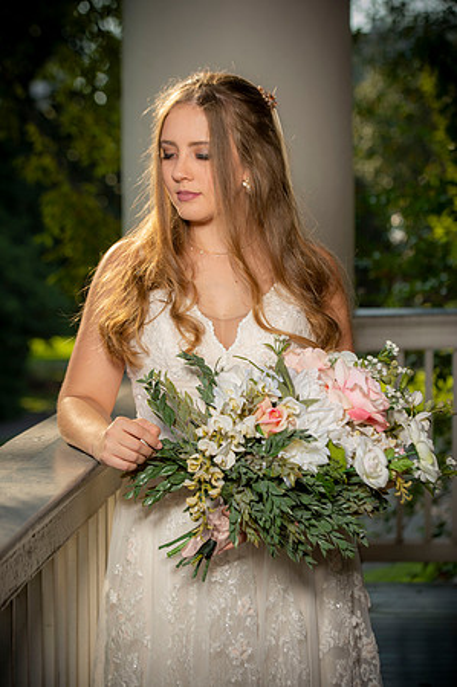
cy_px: 344
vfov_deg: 21.5
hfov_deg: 14.4
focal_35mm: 95
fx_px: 1813
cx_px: 228
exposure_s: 1/250
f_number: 5.6
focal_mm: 95
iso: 100
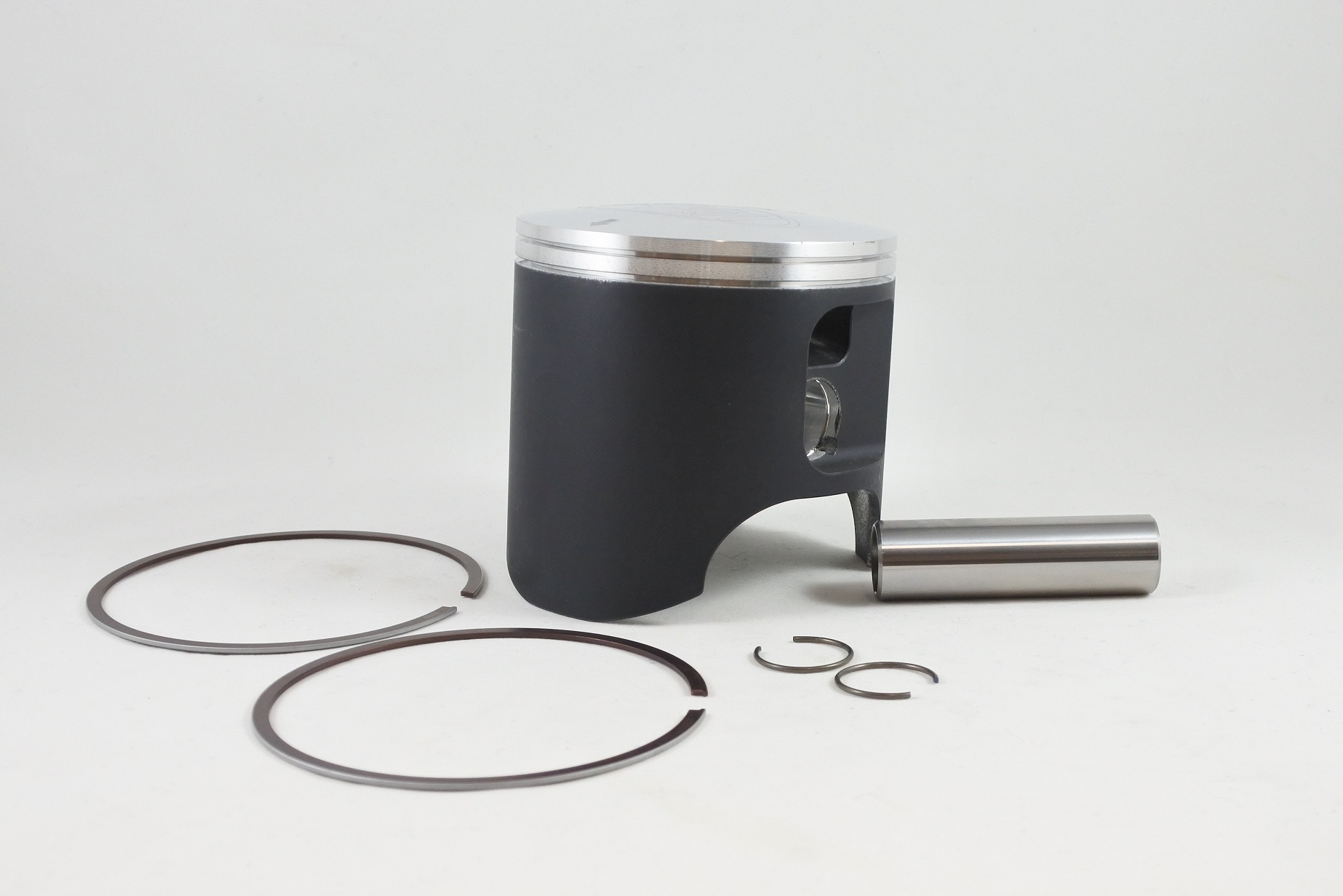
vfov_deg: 34.2
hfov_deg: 49.6
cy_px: 448
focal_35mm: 39
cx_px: 672
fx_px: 1455
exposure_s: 1/125
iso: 500
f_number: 4.2
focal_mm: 14.7
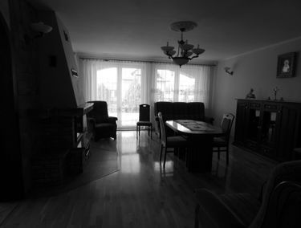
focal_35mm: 20
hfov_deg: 81.5
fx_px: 175
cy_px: 114
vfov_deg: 66.3
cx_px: 150
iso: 80
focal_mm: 3.6
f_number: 2.8
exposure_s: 1/60
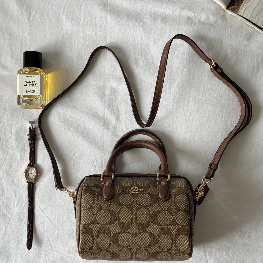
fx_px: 490
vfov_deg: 30.0
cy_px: 132
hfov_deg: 30.0
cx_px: 131
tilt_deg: -85.2
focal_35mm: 57
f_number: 1.78
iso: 100
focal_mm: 6.76
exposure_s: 1/121
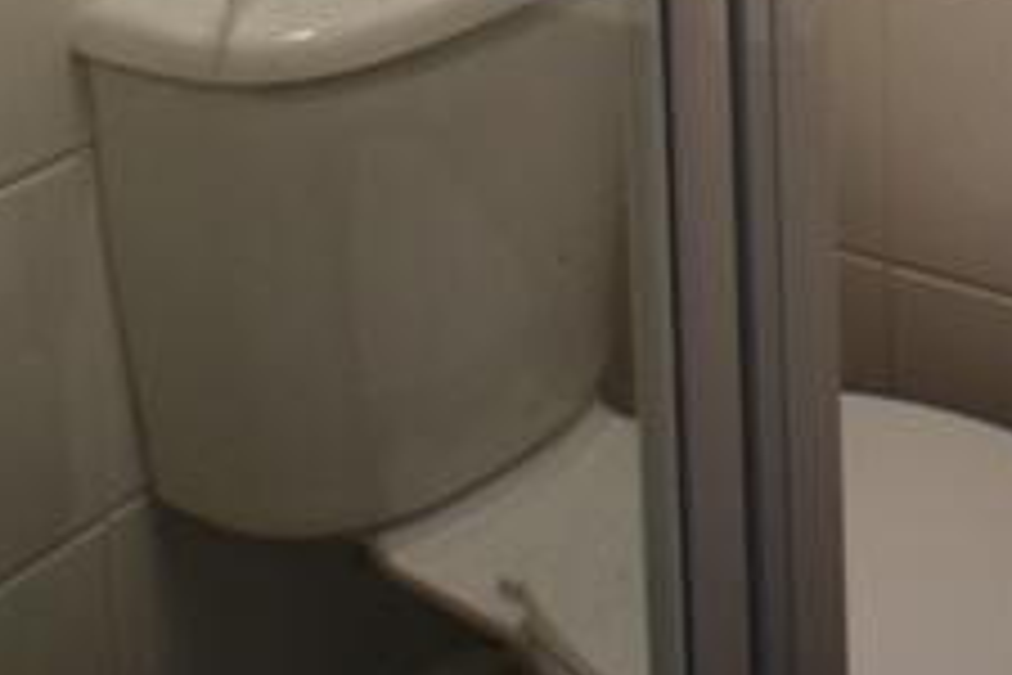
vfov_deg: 11.3
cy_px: -695
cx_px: 1133
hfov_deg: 18.0
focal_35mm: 109
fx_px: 3064
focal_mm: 16
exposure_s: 1/50
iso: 200
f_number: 3.5
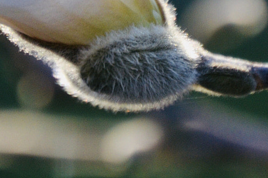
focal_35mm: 1011
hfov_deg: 2.0
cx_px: 43
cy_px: -22
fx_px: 7521
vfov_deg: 1.4
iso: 500
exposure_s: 1/500
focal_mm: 200
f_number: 5.6
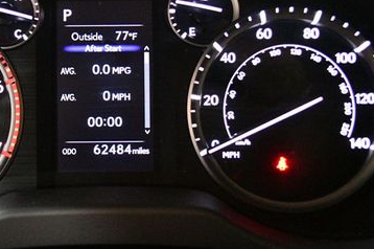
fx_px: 612
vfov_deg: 23.0
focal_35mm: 59
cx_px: 112
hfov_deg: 33.5
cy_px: 124
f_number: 3.8
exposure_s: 1/60
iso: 7200
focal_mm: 22
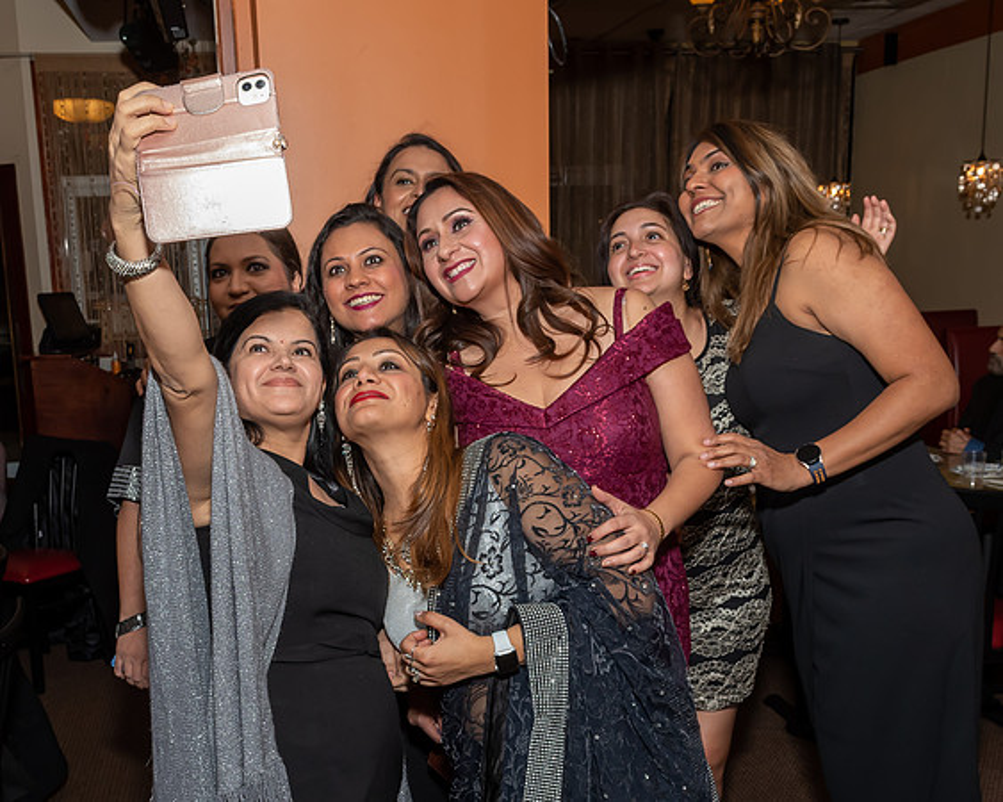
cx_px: 435
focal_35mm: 41
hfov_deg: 44.9
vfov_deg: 36.3
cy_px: 522
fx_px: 1210
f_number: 7.1
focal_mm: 17
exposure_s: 1/250
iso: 500
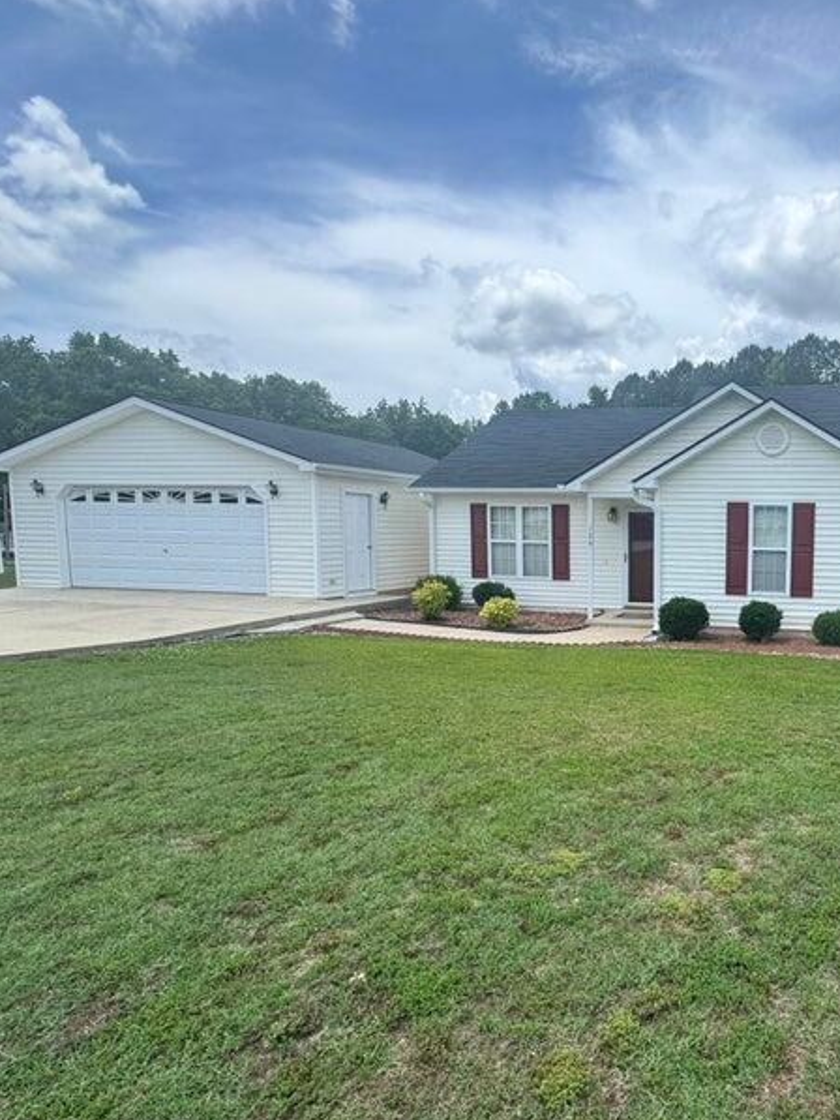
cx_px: 738
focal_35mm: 20
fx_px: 647
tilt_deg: -5.5
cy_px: 589
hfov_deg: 57.7
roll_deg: -1.5
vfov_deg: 81.7
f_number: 2.2
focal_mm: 2.22
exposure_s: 1/1299
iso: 50
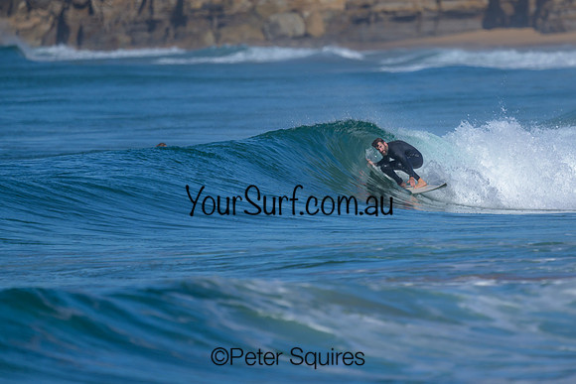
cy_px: 126
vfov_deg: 1.3
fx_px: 17612
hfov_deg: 1.9
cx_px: 362
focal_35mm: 1101
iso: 180
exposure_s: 1/2000
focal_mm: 800
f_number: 6.3
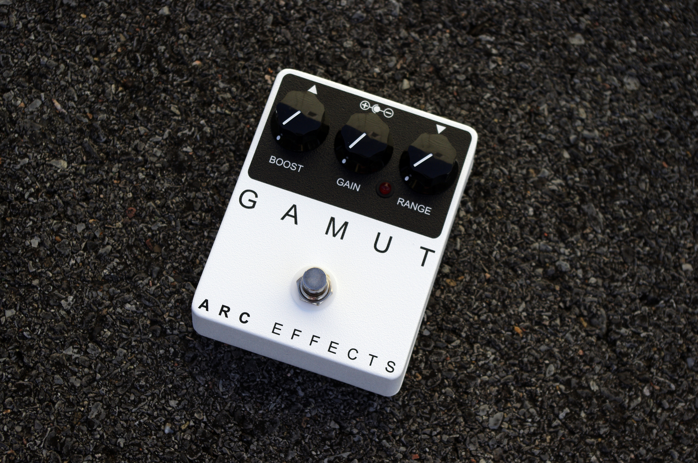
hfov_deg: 28.1
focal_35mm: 72
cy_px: 232
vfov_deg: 18.9
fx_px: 1394
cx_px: 349
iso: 200
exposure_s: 1/500
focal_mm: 47.5
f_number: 7.1
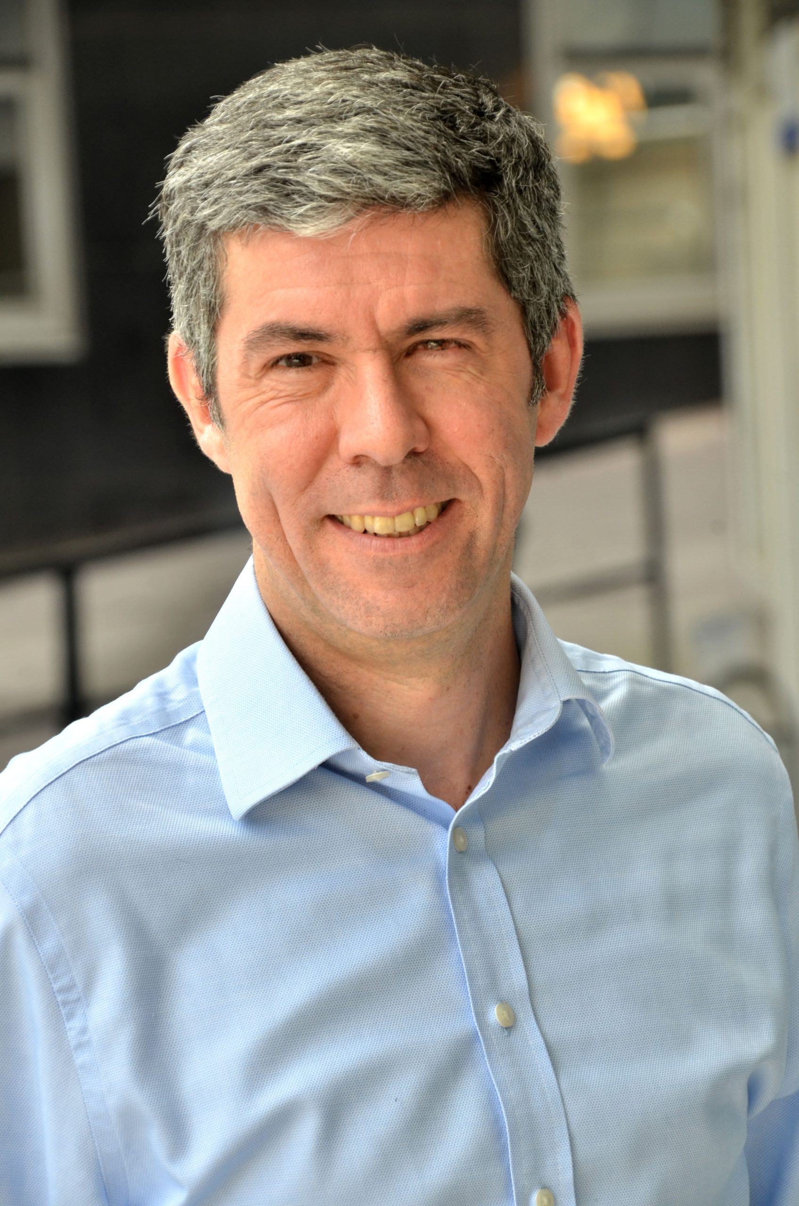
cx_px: 400
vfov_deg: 7.9
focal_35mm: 262
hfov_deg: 5.2
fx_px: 8776
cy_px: 603
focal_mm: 175
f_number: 9
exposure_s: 1/125
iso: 320
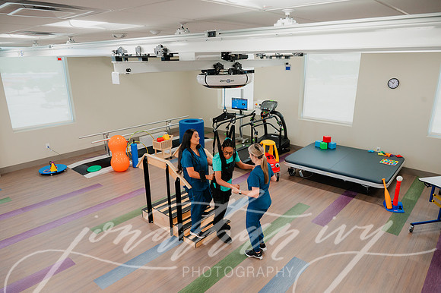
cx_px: 220
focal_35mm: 24
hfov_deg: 73.8
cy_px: 146
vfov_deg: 53.1
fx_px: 294
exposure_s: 1/160
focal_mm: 24
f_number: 5.6
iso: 1000
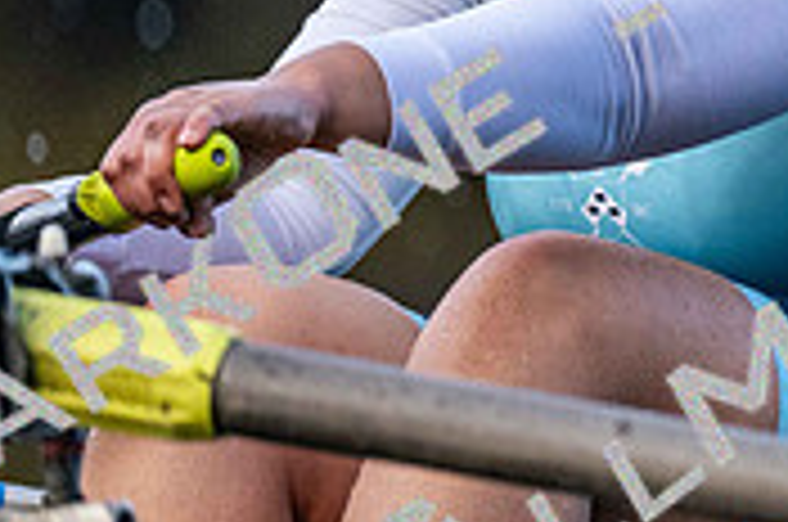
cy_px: -2
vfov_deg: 0.7
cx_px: 1297
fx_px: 43566
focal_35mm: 1994
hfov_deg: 1.0
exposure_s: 1/2500
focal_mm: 600
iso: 3200
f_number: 4
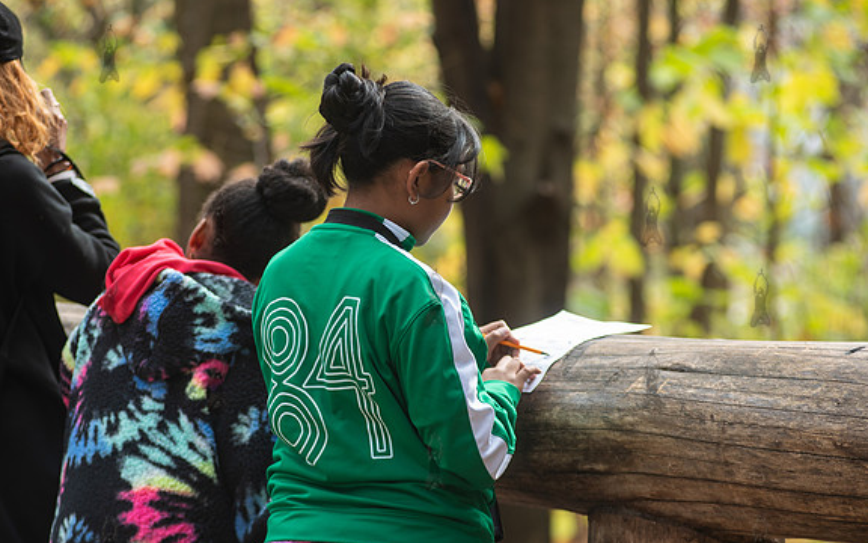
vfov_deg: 7.5
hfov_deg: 12.0
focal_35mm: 175
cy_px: 338
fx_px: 4140
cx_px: 431
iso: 160
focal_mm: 135
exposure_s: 1/200
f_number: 3.5
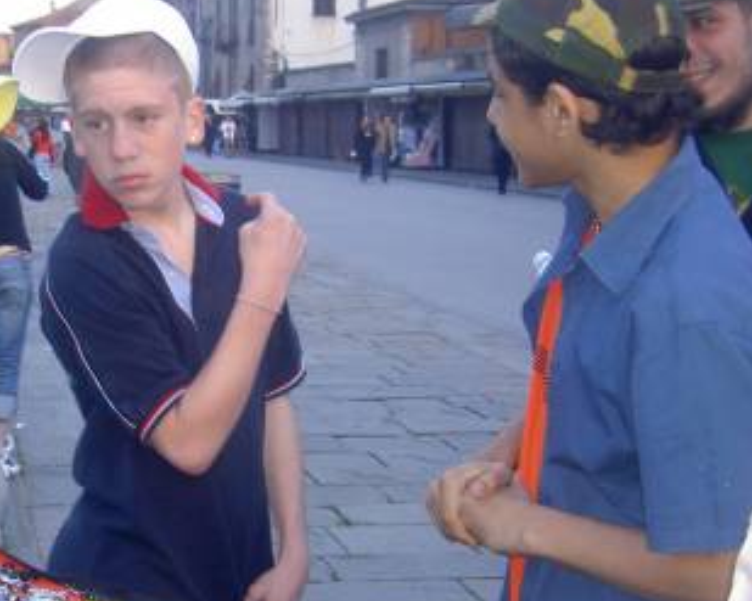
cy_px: 392
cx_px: 163
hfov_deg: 25.3
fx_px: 1646
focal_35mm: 74
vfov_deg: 20.6
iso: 100
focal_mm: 8
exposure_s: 1/60
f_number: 2.8
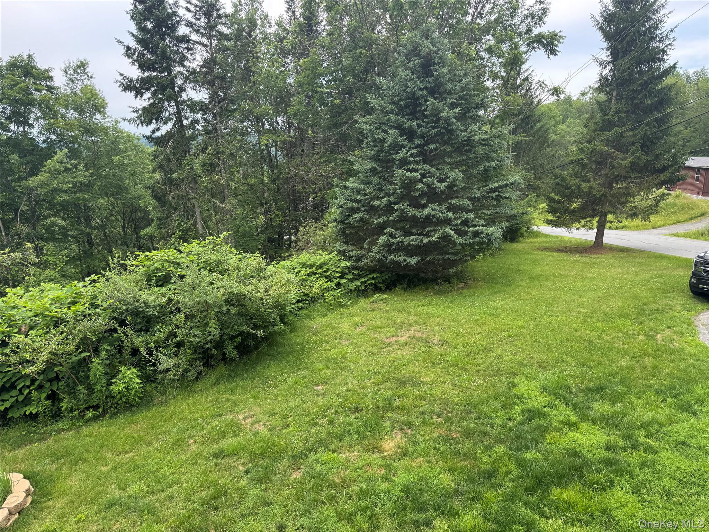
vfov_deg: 56.8
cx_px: 354
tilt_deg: -14.2
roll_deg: +0.5
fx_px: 492
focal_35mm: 24
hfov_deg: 71.6
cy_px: 266
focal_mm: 6.76
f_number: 1.78
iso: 80
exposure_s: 1/832
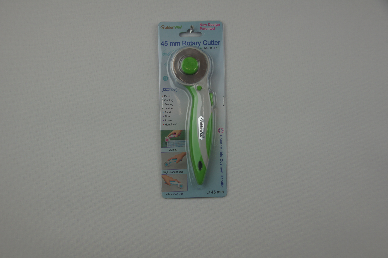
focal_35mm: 45
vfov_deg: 29.8
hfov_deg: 43.6
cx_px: 194
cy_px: 129
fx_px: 484
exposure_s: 1/80
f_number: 5.6
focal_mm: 30
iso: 100
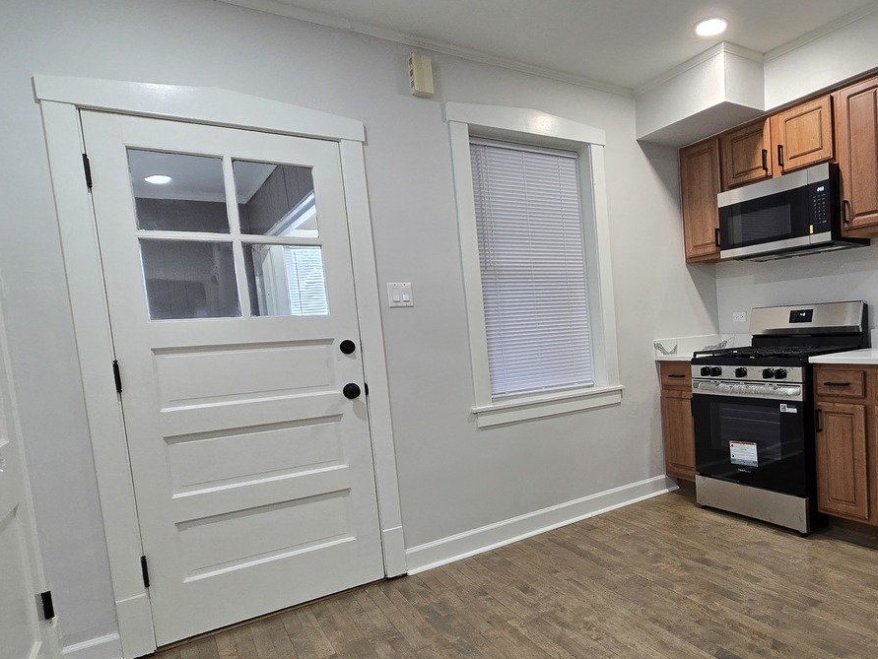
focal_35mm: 21
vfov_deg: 63.2
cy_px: 373
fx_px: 533
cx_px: 606
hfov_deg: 75.7
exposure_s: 1/60
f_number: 2.2
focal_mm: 2.2
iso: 160
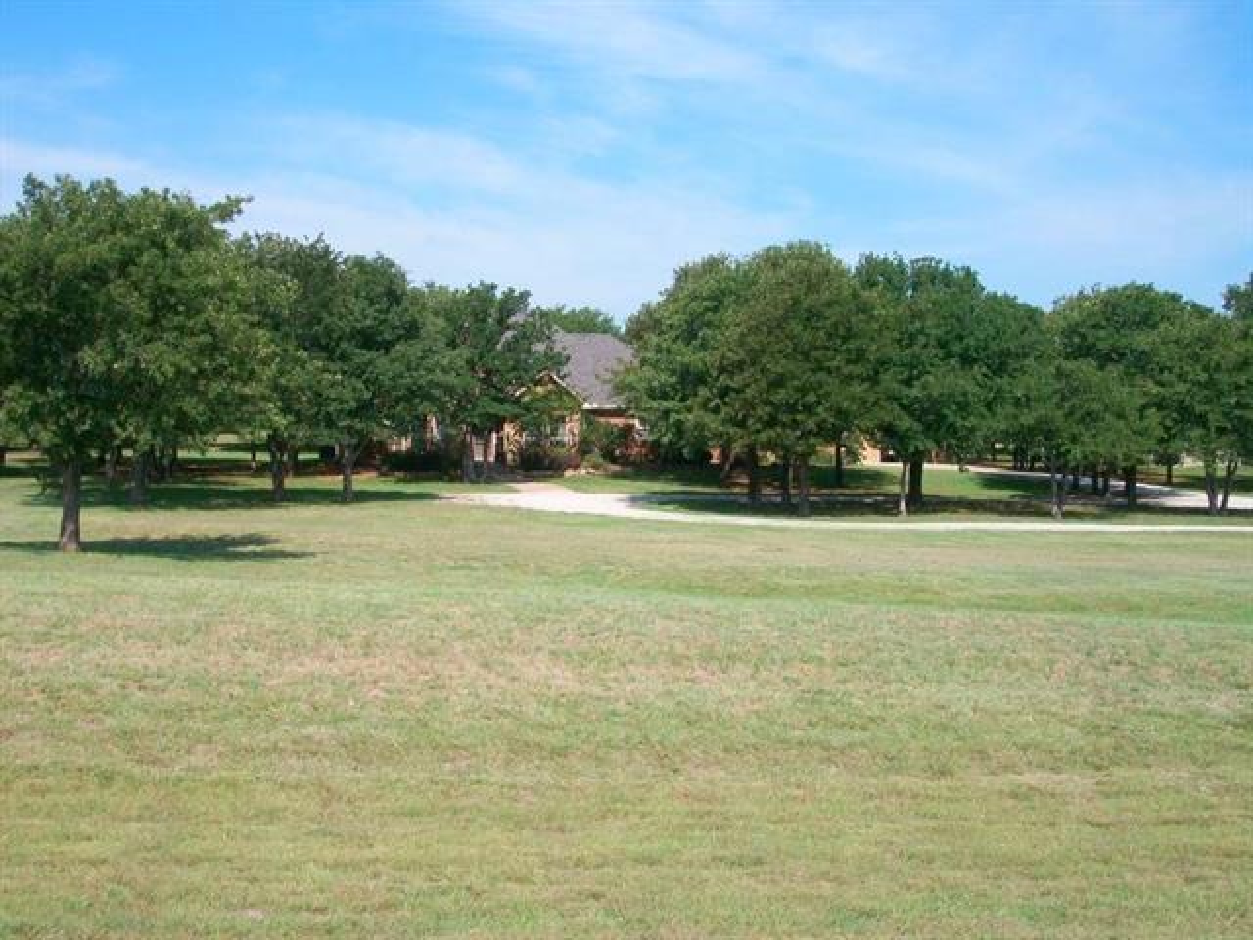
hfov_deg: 42.9
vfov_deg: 32.9
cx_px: 626
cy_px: 470
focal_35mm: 44
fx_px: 1593
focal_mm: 7.8
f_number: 6.3
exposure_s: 1/250
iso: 80
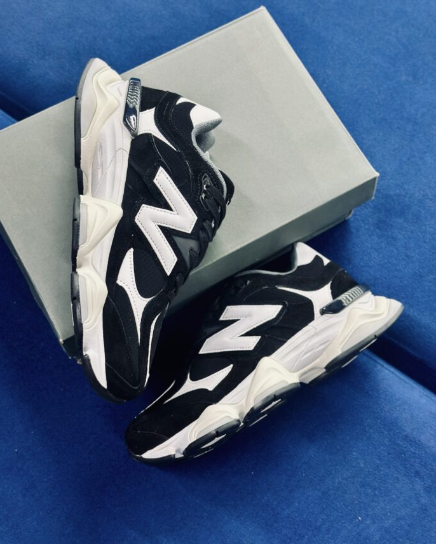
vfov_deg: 36.6
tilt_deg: -71.1
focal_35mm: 51
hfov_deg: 29.7
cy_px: 273
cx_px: 214
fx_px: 822
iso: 125
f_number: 1.78
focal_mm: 6.86
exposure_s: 1/100
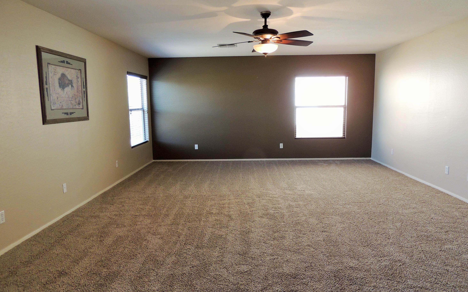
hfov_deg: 70.4
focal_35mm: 26
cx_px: 237
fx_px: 332
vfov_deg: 47.6
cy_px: 152
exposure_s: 1/30
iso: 180
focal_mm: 4.3
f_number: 3
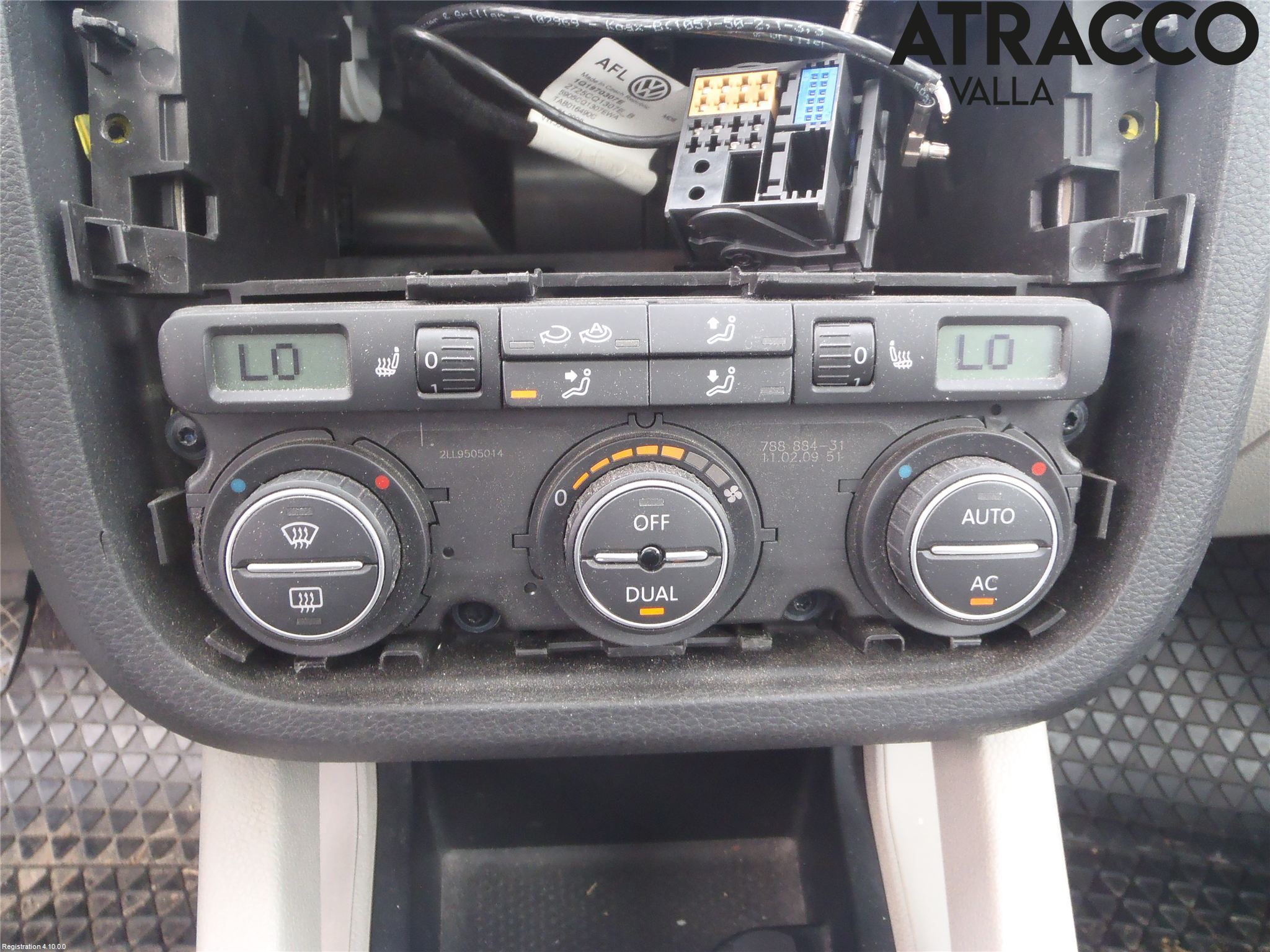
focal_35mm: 28
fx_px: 1027
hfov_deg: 63.4
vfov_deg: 49.7
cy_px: 476
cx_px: 635
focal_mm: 5
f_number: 3.5
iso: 200
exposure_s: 1/20
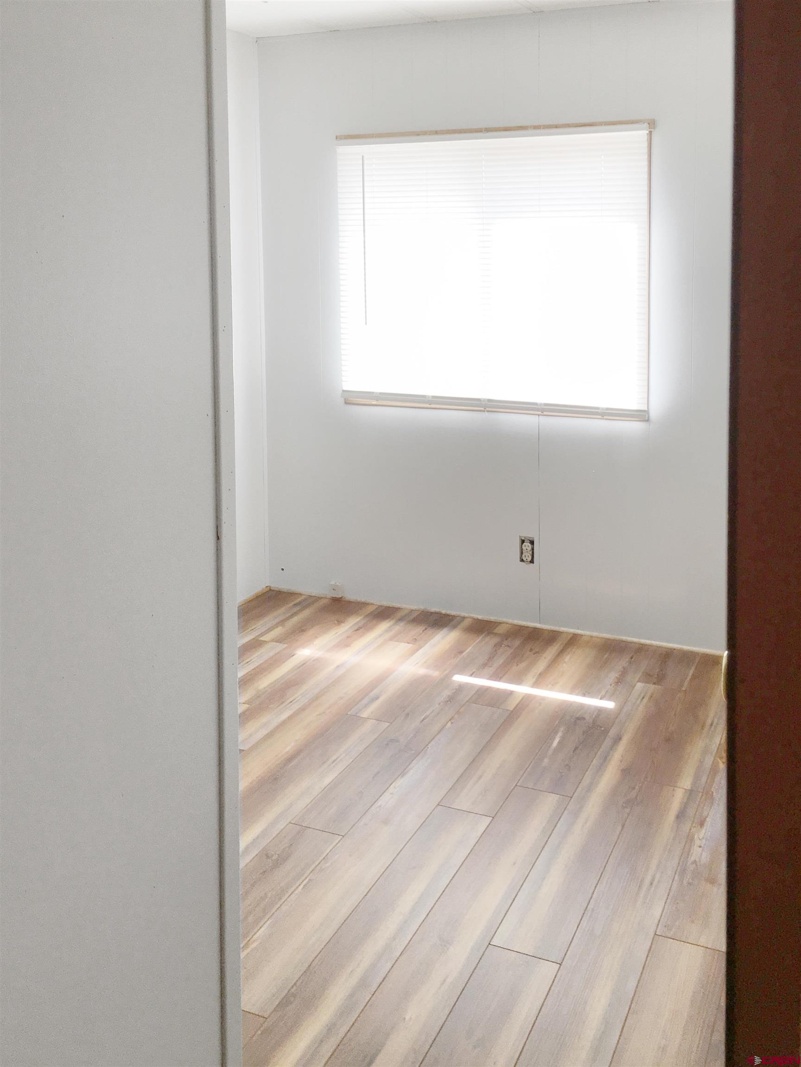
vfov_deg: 61.7
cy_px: 534
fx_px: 895
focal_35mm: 29
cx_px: 400
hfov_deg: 48.2
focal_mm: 4.15
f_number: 2.2
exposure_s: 1/120
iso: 32
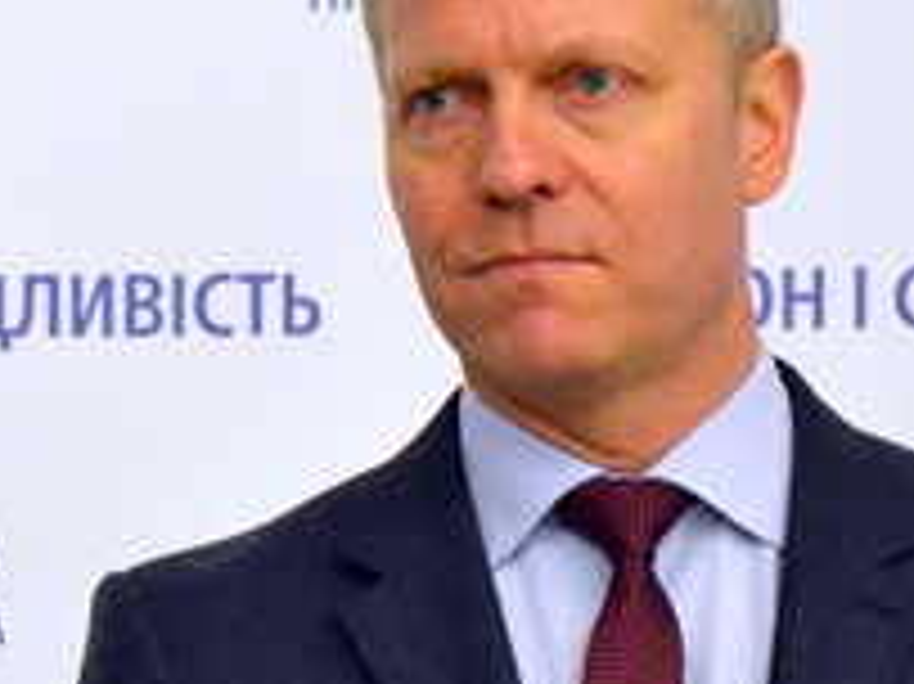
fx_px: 13009
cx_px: -297
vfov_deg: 3.0
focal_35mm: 493
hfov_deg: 4.0
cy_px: 824
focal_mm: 80
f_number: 5.3
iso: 3200
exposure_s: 1/125
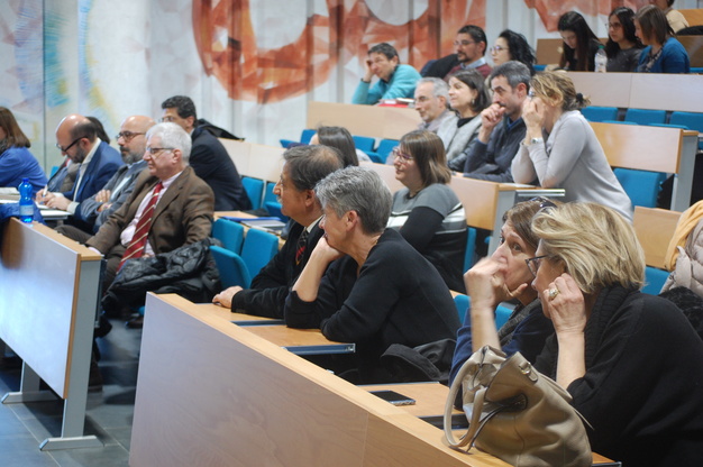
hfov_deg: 24.6
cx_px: 352
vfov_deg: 16.5
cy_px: 234
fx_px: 1609
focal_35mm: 82
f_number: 4
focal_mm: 55
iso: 800
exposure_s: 1/30
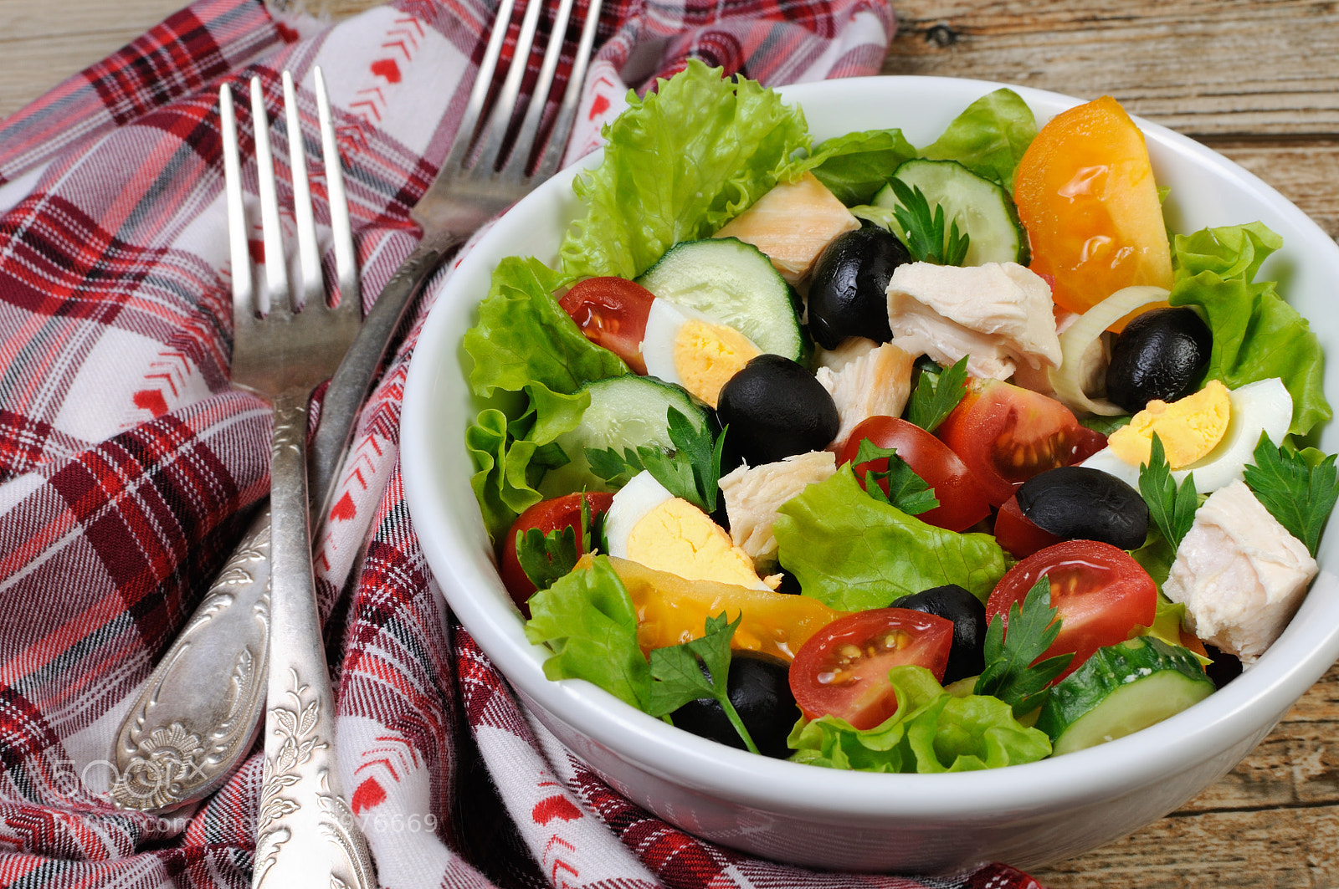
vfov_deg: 25.7
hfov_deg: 37.9
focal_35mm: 52
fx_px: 1950
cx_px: 670
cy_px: 444
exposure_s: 1/80
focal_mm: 35
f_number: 11
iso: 200
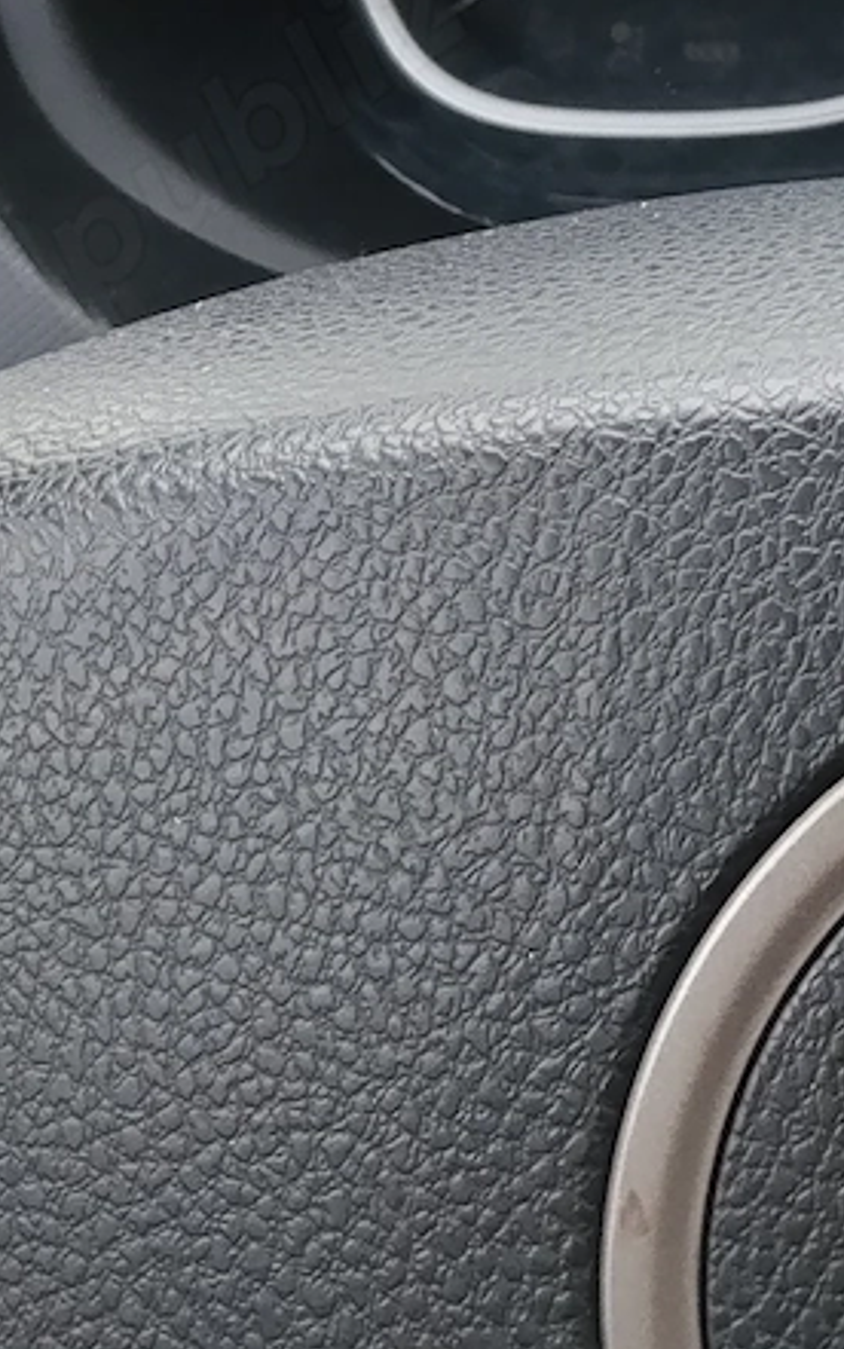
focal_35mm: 93
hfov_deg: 12.9
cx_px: 1446
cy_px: -566
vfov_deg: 19.8
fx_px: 3419
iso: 50
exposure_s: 1/100
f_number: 1.8
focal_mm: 4.22
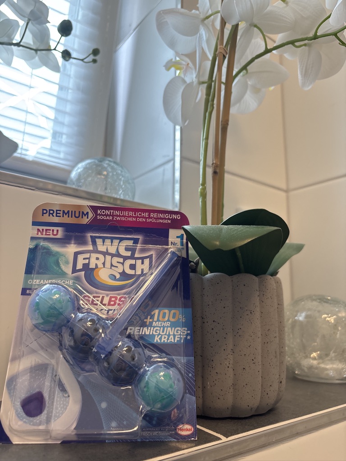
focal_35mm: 26
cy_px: 230
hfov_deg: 53.1
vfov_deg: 67.3
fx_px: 347
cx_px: 173
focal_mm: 5.96
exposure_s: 1/62
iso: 125
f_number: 1.6
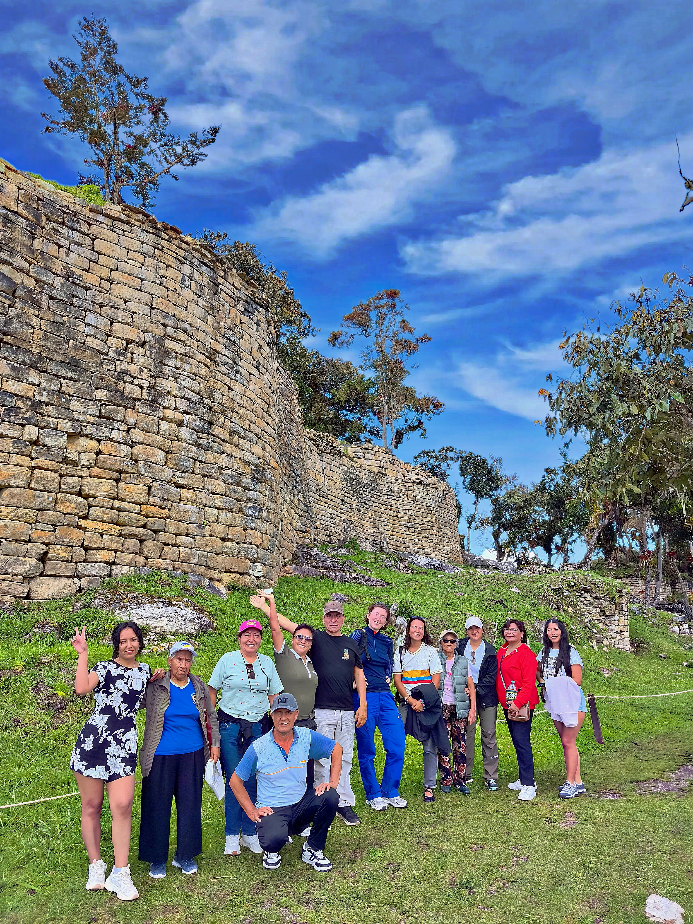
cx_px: 346
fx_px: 614
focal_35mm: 23
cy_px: 462
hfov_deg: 58.9
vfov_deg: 73.9
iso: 50
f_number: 1.7
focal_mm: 6.06
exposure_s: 1/433
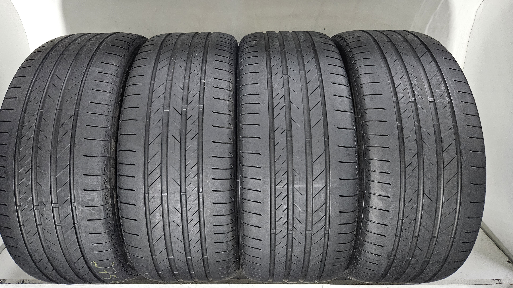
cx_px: 249
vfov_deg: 43.8
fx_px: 354
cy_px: 97
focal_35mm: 26
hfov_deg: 71.9
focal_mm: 5.4
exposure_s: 1/100
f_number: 1.8
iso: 800
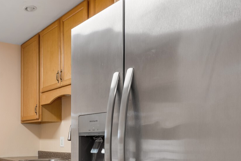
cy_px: 142
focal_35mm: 41
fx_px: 274
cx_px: 33
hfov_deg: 44.0
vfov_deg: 31.3
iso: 400
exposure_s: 1/25
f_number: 8
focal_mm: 20
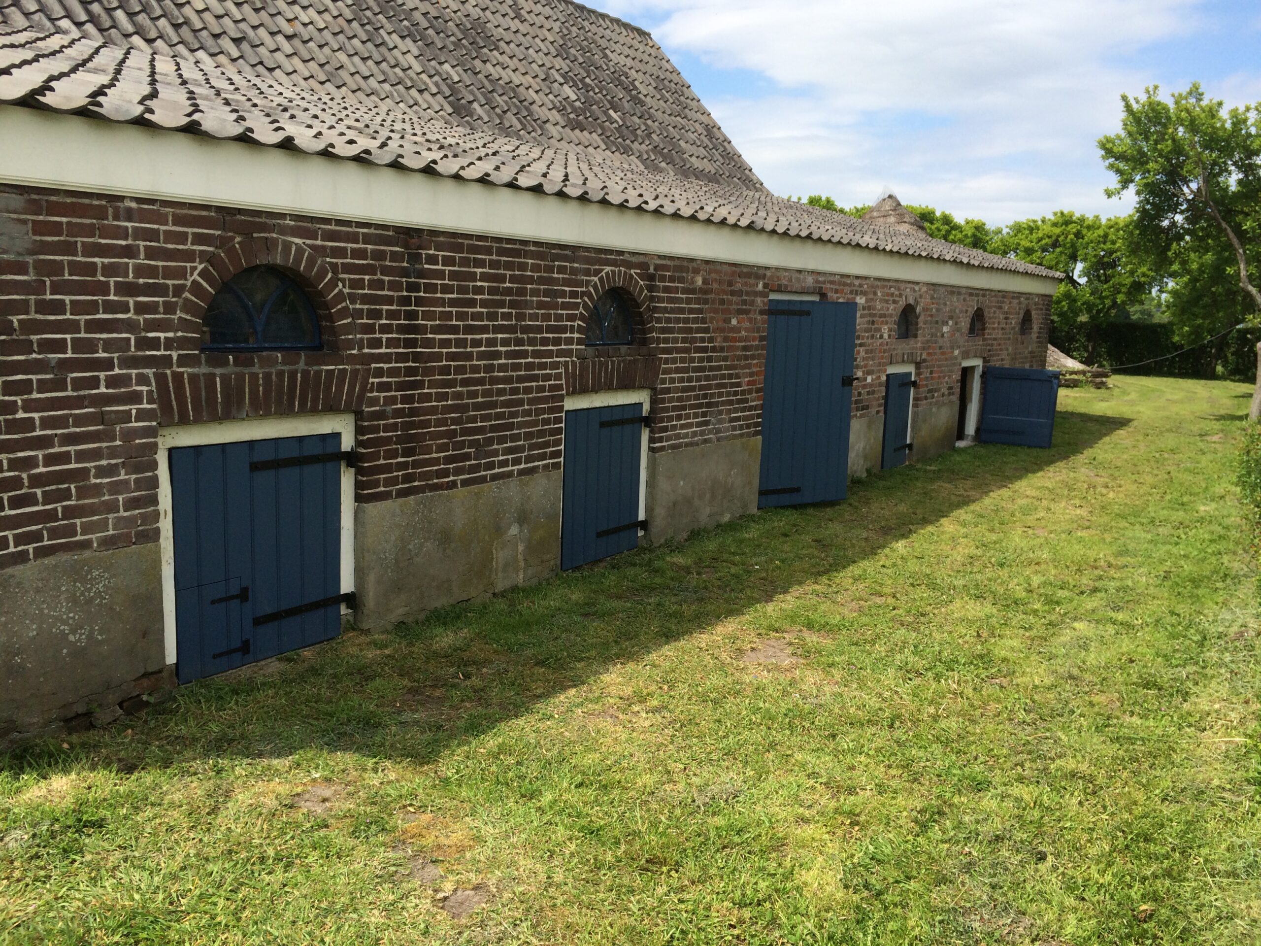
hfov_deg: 61.7
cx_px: 630
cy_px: 473
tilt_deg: -9.0
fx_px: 1056
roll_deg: -1.6
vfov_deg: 48.2
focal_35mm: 29
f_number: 2.2
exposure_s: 1/1866
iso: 32
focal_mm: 4.15
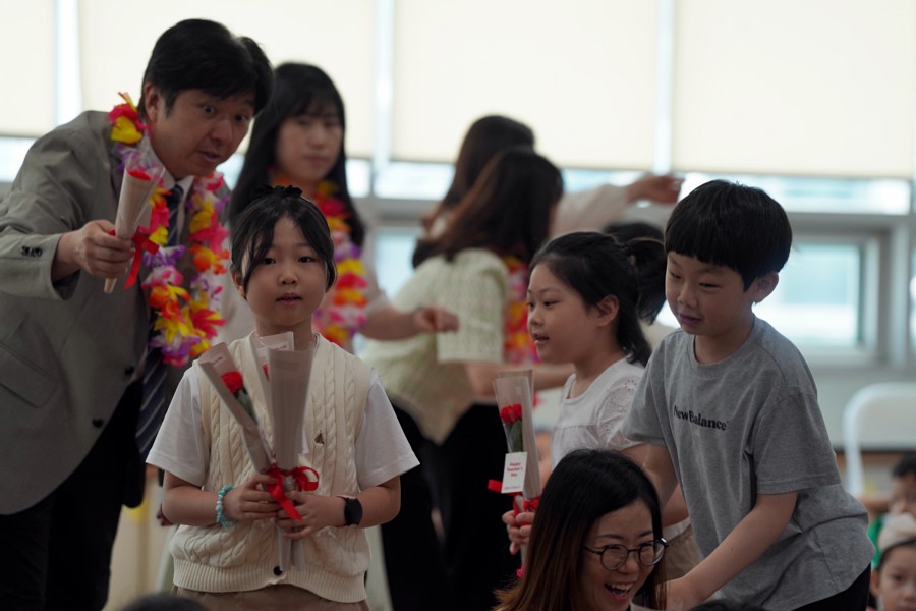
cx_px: 458
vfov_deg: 7.1
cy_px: 306
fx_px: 4936
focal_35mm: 194
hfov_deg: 10.6
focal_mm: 194
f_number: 4
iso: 400
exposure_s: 1/200
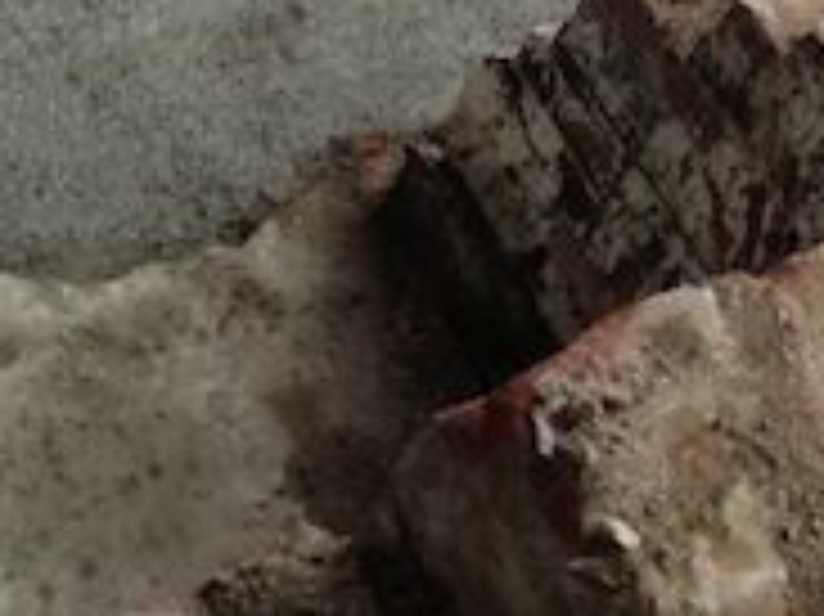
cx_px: 549
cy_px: -369
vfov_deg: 12.1
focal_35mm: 115
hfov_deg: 17.1
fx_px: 2736
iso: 125
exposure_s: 1/20
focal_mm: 4.28
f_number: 2.4
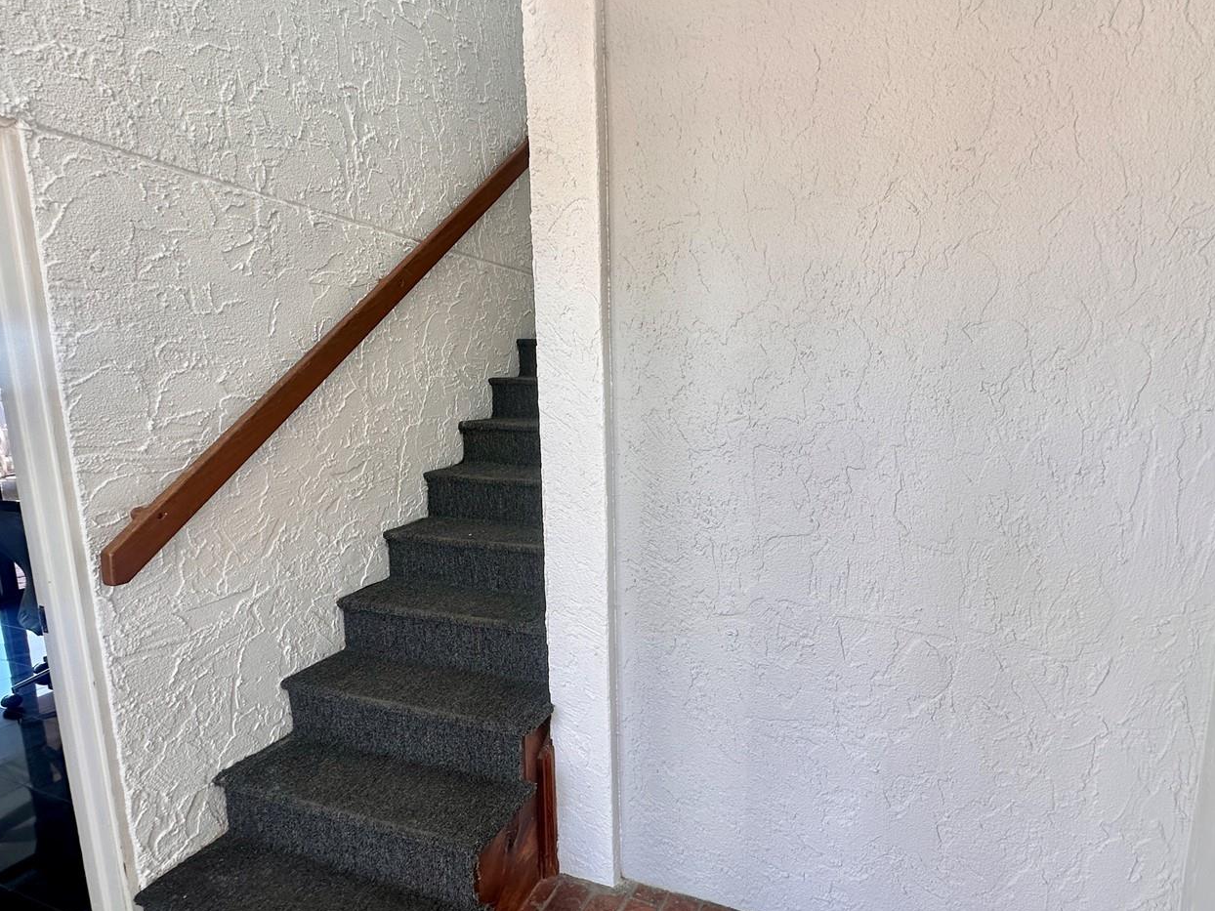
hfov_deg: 87.3
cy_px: 486
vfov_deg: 71.5
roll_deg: -0.4
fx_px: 632
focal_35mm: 18
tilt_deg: -9.3
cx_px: 688
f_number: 2.2
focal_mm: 2.22
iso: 40
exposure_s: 1/151
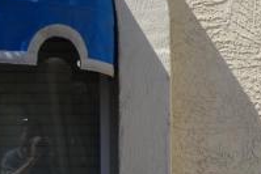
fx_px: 1386
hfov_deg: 9.6
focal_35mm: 191
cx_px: 615
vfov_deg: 7.2
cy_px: 167
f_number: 8
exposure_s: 1/250
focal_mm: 22
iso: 100
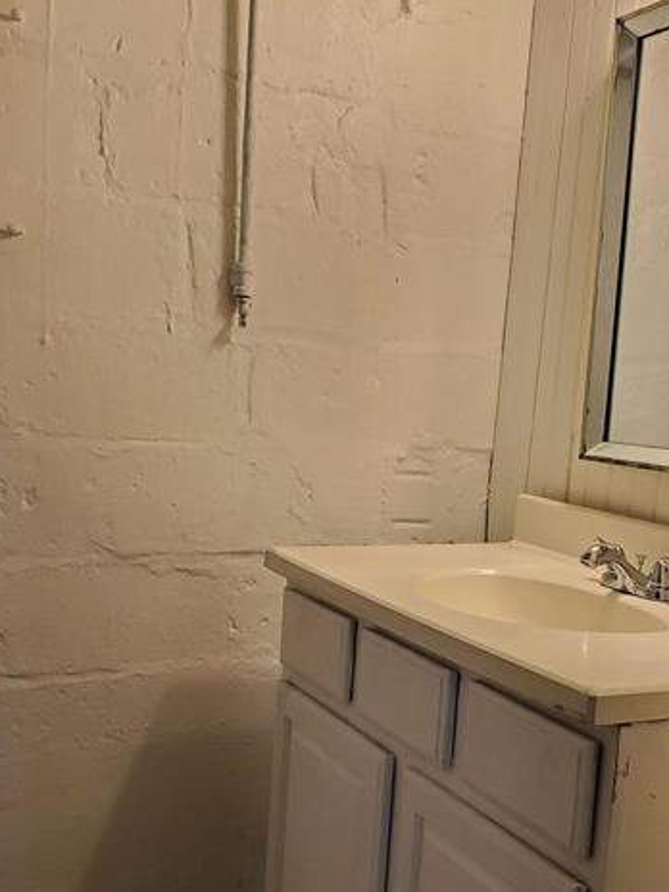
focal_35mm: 43
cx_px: 409
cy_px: 534
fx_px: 1108
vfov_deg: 43.6
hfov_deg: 33.5
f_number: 2.4
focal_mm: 4.3
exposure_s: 1/120
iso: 320
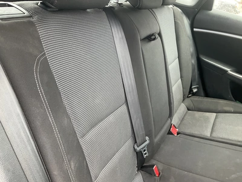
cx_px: 121
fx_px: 203
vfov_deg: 48.2
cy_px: 91
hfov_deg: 61.7
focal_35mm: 29
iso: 64
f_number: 1.8
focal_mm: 3
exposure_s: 1/91
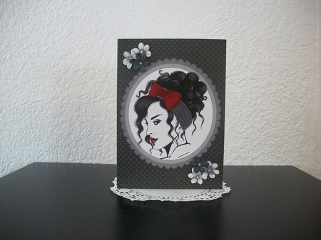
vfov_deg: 44.1
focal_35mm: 32
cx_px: 160
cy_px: 120
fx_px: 297
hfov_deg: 56.8
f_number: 2.9
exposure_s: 1/8
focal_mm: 5.7
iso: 205
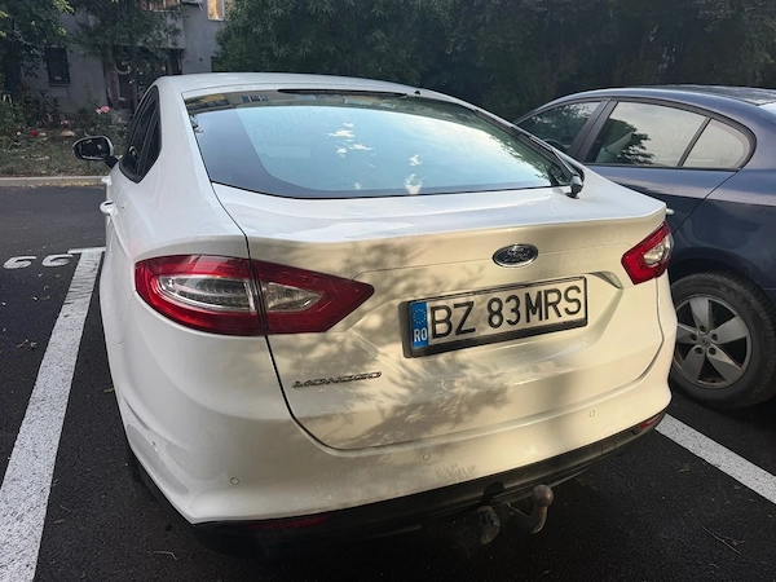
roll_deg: -1.8
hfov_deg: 71.6
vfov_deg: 56.8
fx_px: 538
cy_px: 291
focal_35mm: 24
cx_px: 388
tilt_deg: -19.1
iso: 80
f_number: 1.78
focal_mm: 6.76
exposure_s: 1/1192
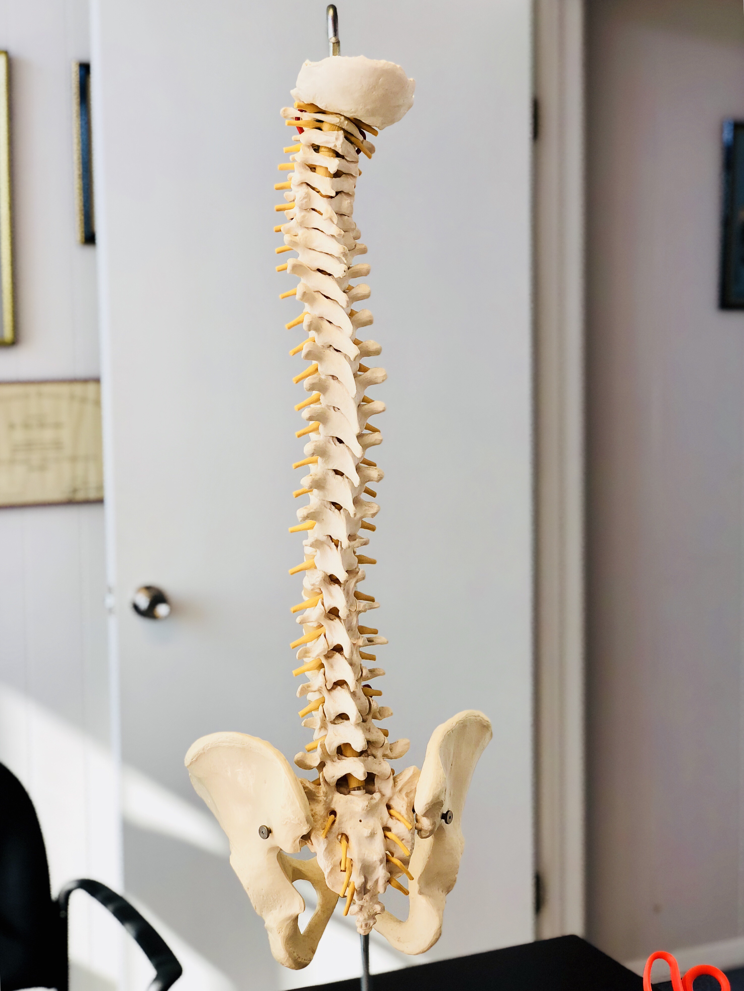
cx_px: 372
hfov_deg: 28.0
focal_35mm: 52
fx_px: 1489
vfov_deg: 36.8
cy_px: 496
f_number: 2.4
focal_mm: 6
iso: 20
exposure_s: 1/60
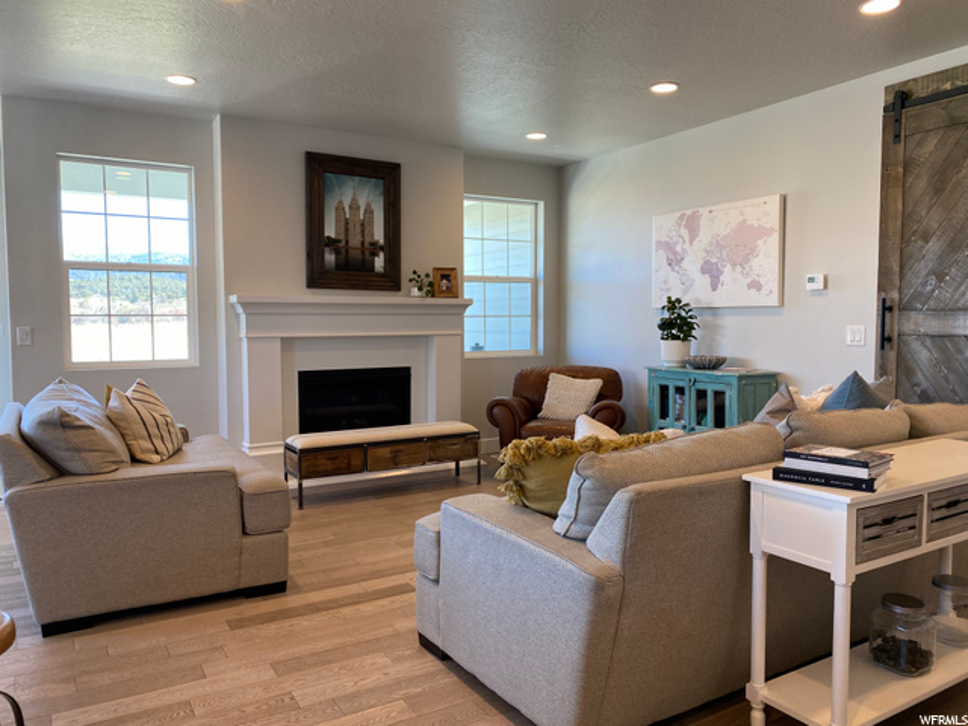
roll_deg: +0.1
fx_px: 727
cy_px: 363
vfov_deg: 53.1
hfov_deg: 67.3
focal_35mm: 26
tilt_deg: -4.0
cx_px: 484
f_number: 1.8
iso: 64
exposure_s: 1/60
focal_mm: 4.25
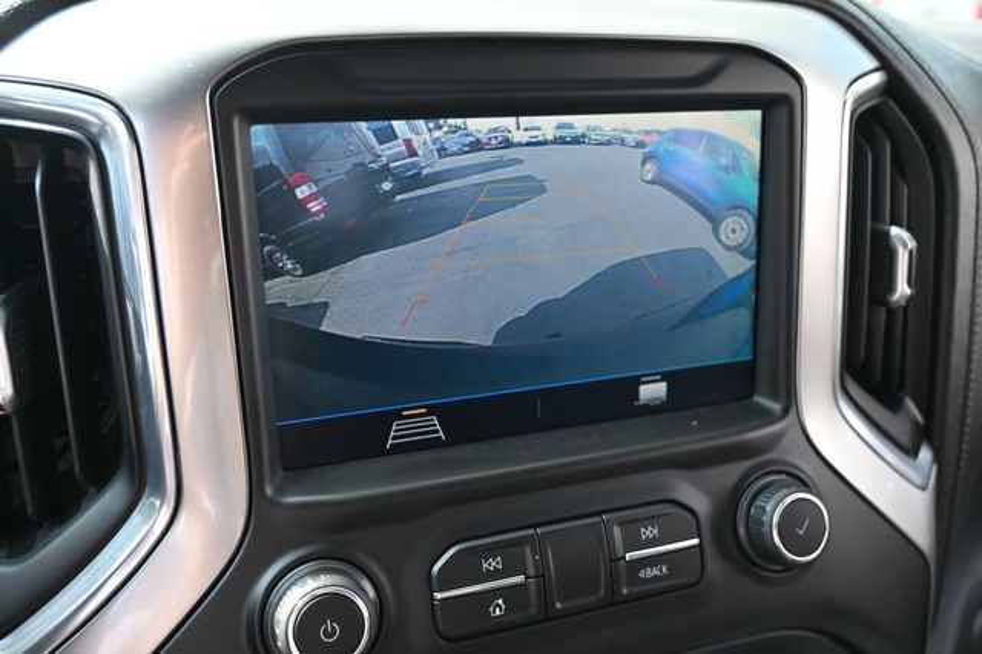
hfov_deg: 59.5
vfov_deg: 41.7
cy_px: 327
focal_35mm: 32
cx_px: 491
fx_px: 859
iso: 400
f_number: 4
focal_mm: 21
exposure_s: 1/200
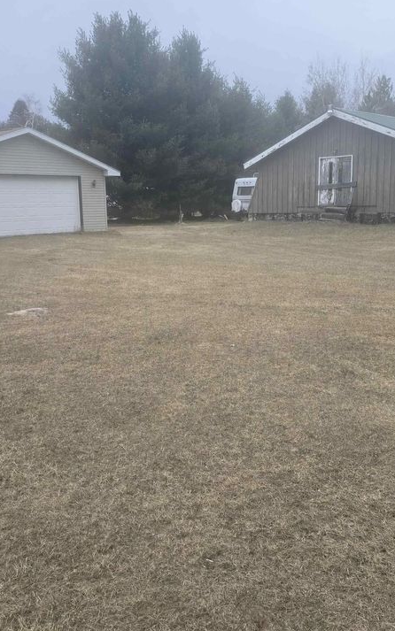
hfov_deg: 36.3
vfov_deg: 55.3
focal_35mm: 35
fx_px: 602
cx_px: 196
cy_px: 307
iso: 40
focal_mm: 6.3
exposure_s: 1/180
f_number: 1.7
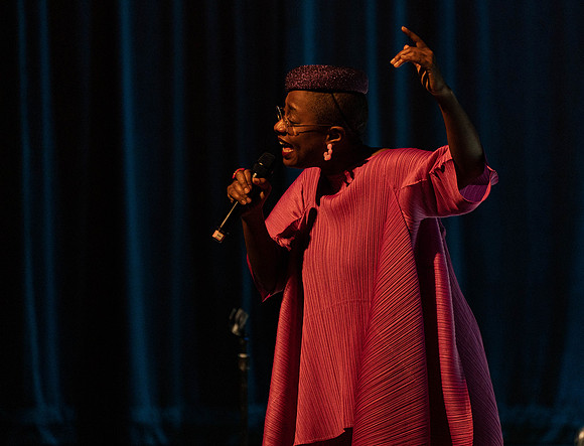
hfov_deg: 4.1
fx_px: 8089
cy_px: 244
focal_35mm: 476
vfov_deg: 3.2
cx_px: 367
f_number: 5.6
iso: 3200
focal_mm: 397
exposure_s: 1/250
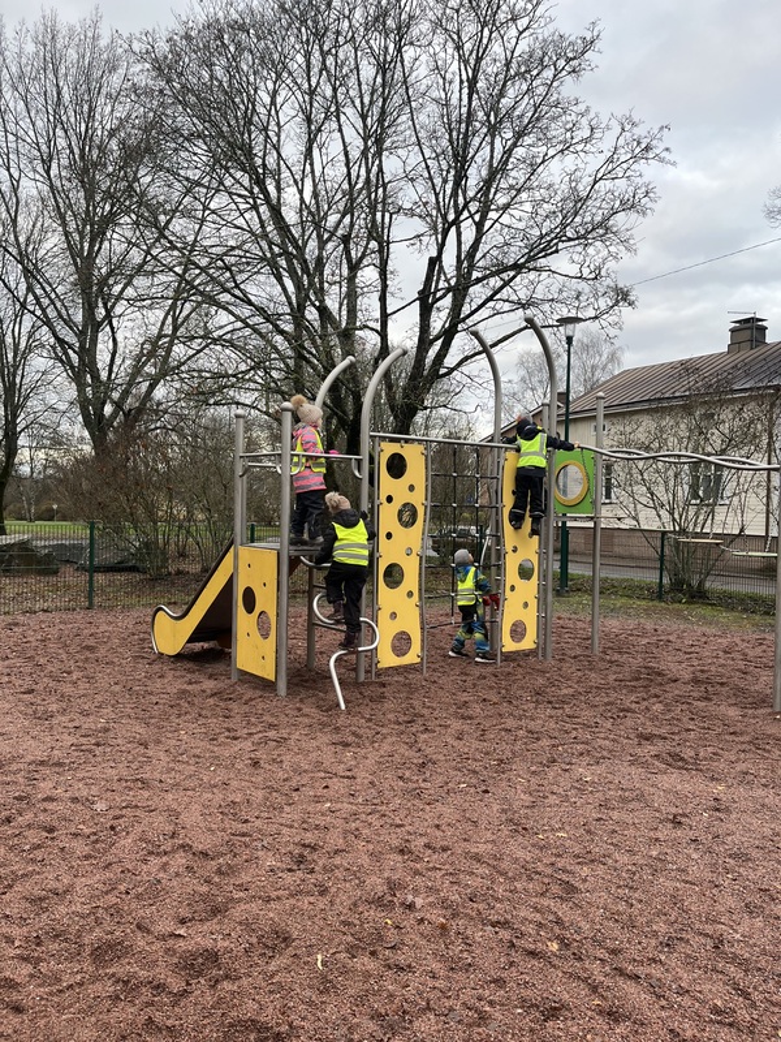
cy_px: 521
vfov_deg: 67.3
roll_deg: -0.8
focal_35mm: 26
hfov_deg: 53.1
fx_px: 782
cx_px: 390
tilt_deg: -0.8
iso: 32
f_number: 1.6
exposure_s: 1/124
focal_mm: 5.1
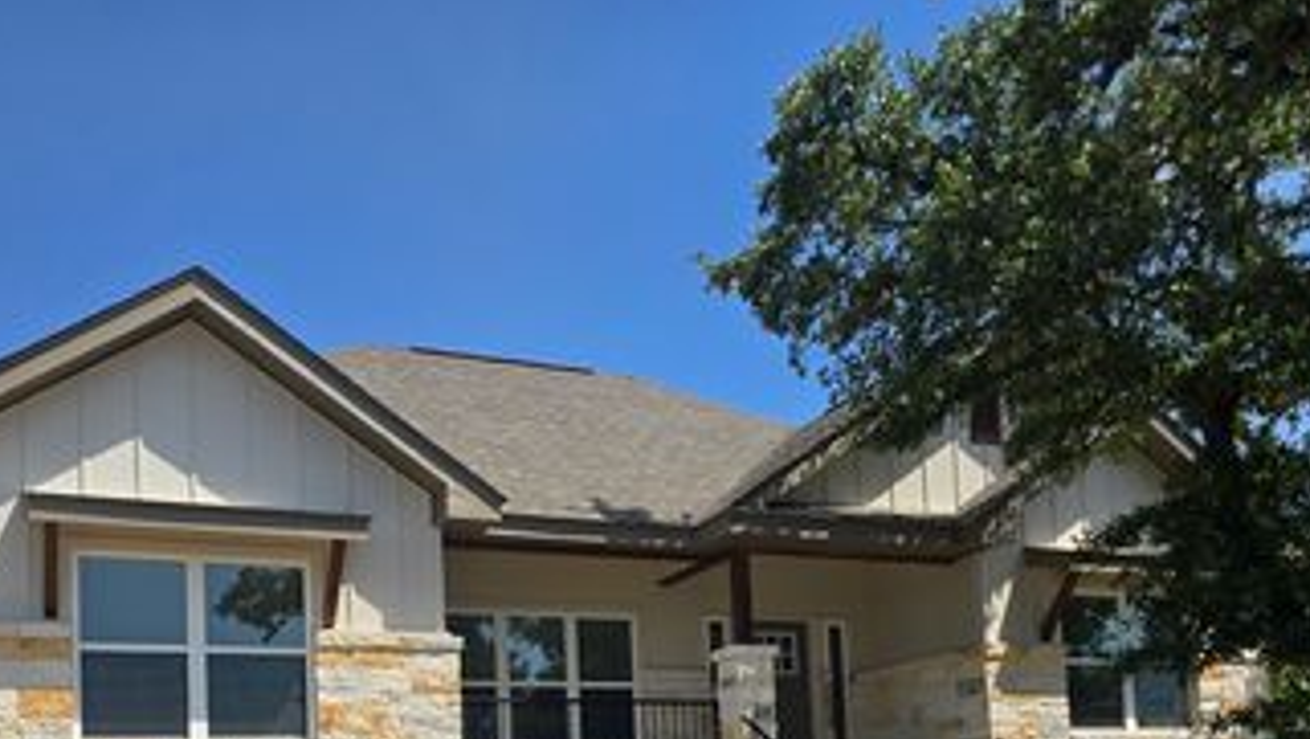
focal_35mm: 39
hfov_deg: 51.5
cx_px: 608
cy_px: 749
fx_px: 1355
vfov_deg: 28.5
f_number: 1.7
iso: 12
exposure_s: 1/864
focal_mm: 6.3
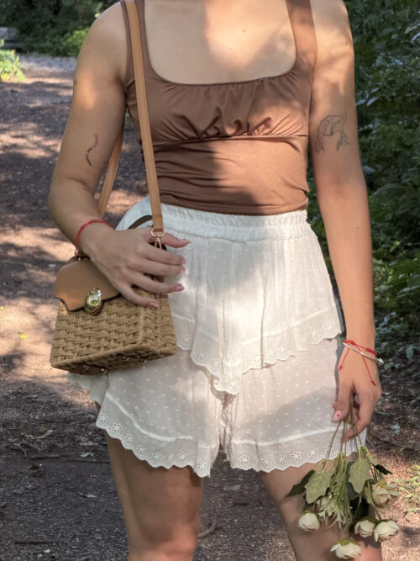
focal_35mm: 100
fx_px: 1618
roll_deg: -0.1
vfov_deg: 19.6
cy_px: 280
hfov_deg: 14.8
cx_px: 210
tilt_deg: -8.3
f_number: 2.8
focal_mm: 16.89
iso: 320
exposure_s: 1/121
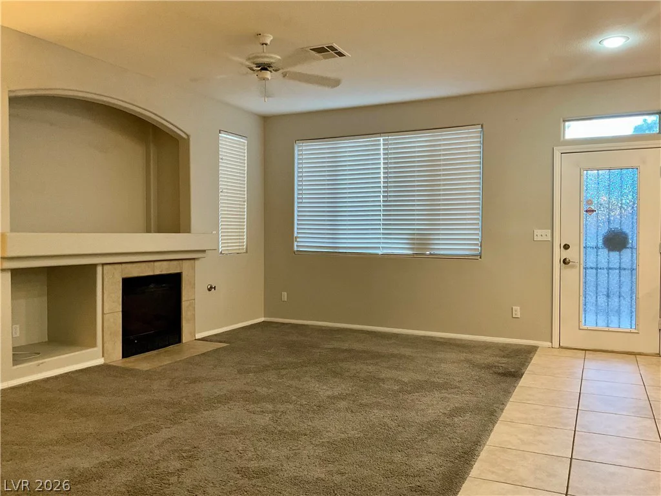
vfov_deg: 48.2
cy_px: 248
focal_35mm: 29
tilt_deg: -2.2
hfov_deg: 61.7
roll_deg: -0.3
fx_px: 554
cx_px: 330
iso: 160
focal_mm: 3
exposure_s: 1/60
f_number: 1.8
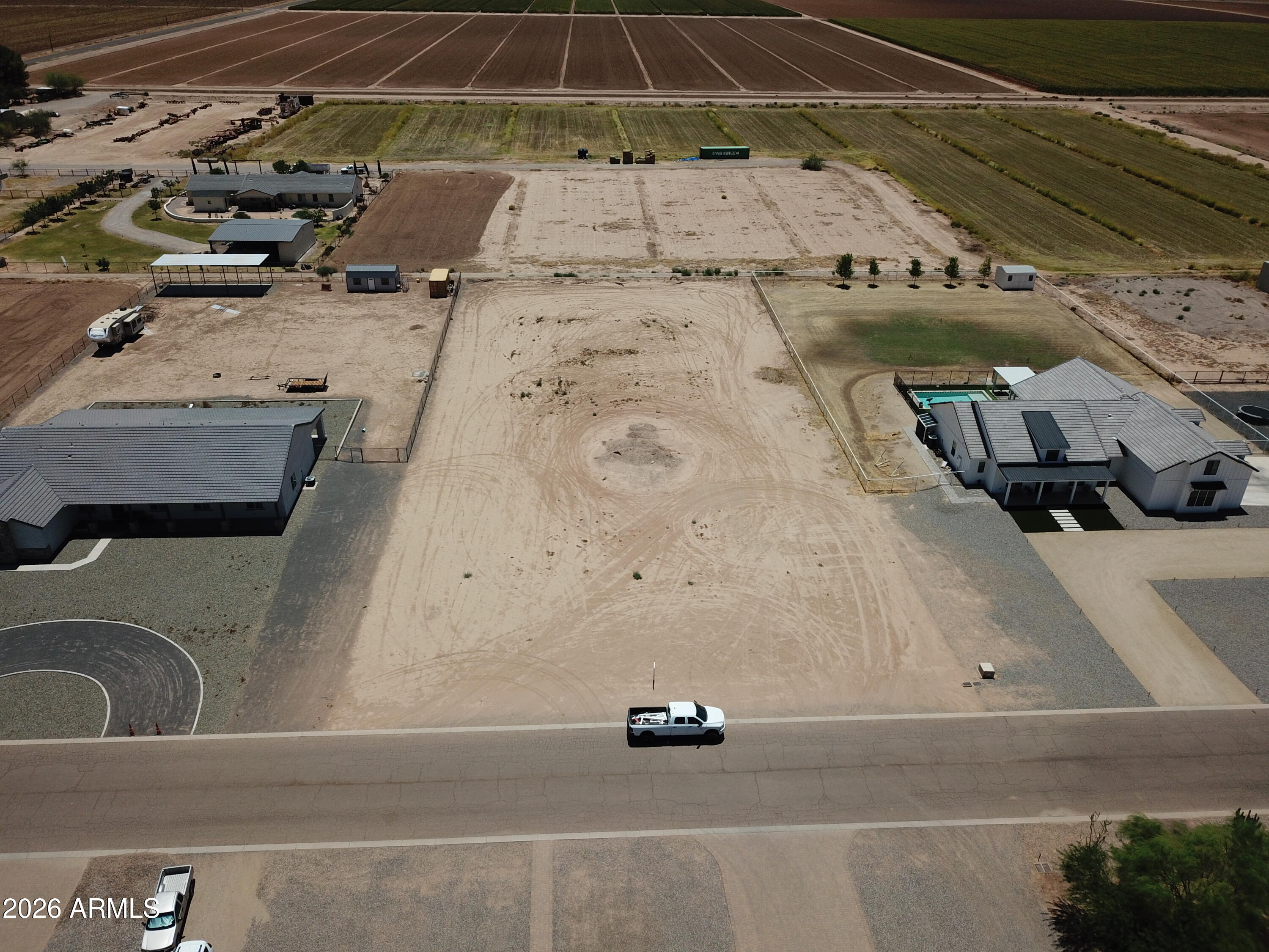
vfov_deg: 53.1
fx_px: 953
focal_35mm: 26
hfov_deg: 67.3
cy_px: 476
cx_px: 634
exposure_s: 1/3165
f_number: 2.2
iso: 100
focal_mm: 4.73
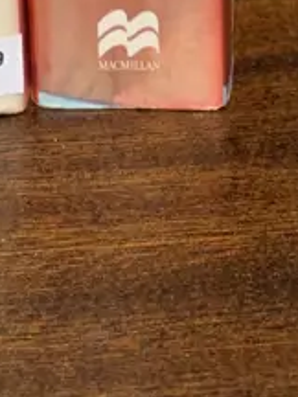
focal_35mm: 123
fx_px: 1412
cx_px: 31
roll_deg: +1.9
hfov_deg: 12.0
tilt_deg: -9.6
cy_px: -542
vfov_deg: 12.6
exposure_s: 1/50
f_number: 1.8
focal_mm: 4.25
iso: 64
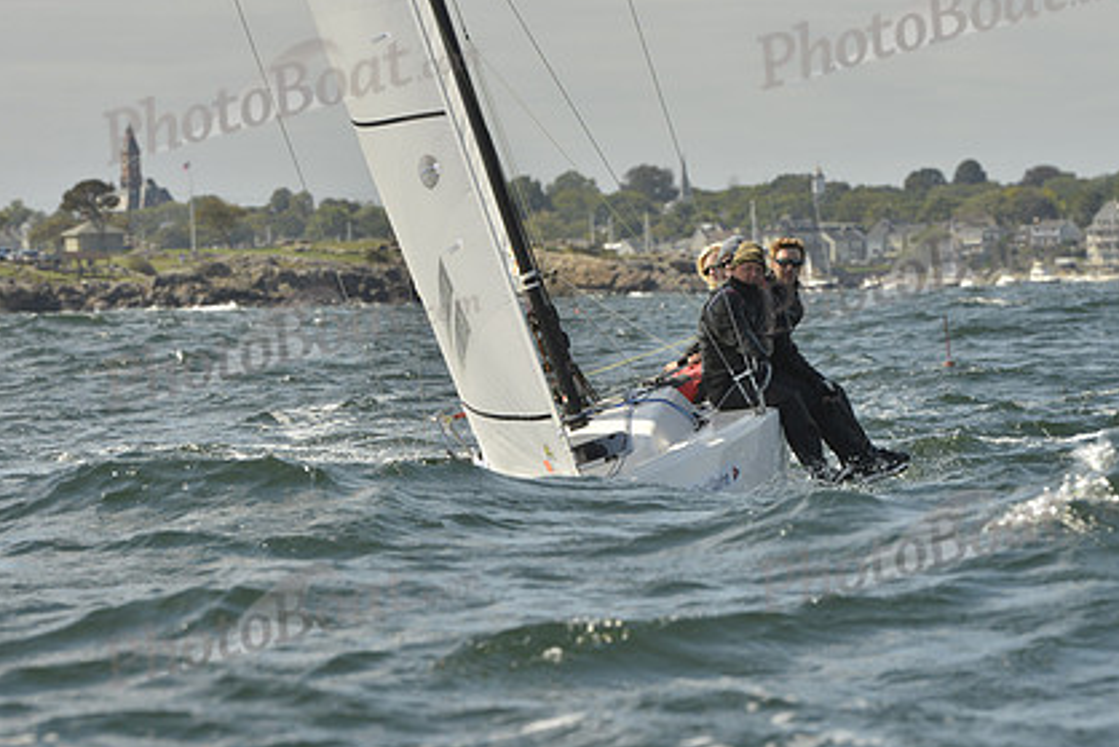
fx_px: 7555
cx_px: 621
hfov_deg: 8.5
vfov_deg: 5.7
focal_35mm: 243
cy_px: 443
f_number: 9
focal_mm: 175
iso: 400
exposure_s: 1/1600
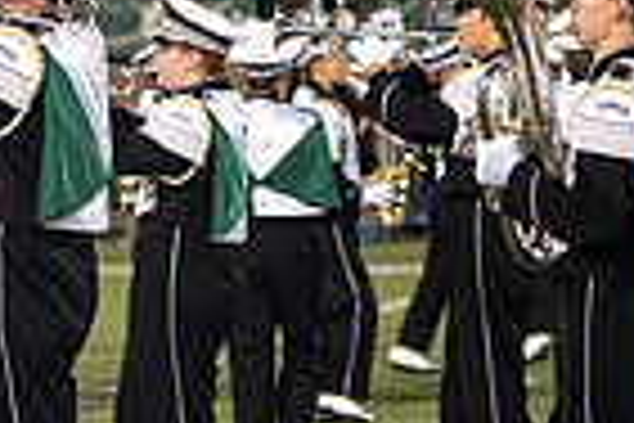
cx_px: -522
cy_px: 184
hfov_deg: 5.2
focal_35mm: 390
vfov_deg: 3.5
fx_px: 6868
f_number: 2.8
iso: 1000
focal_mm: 95
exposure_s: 1/500
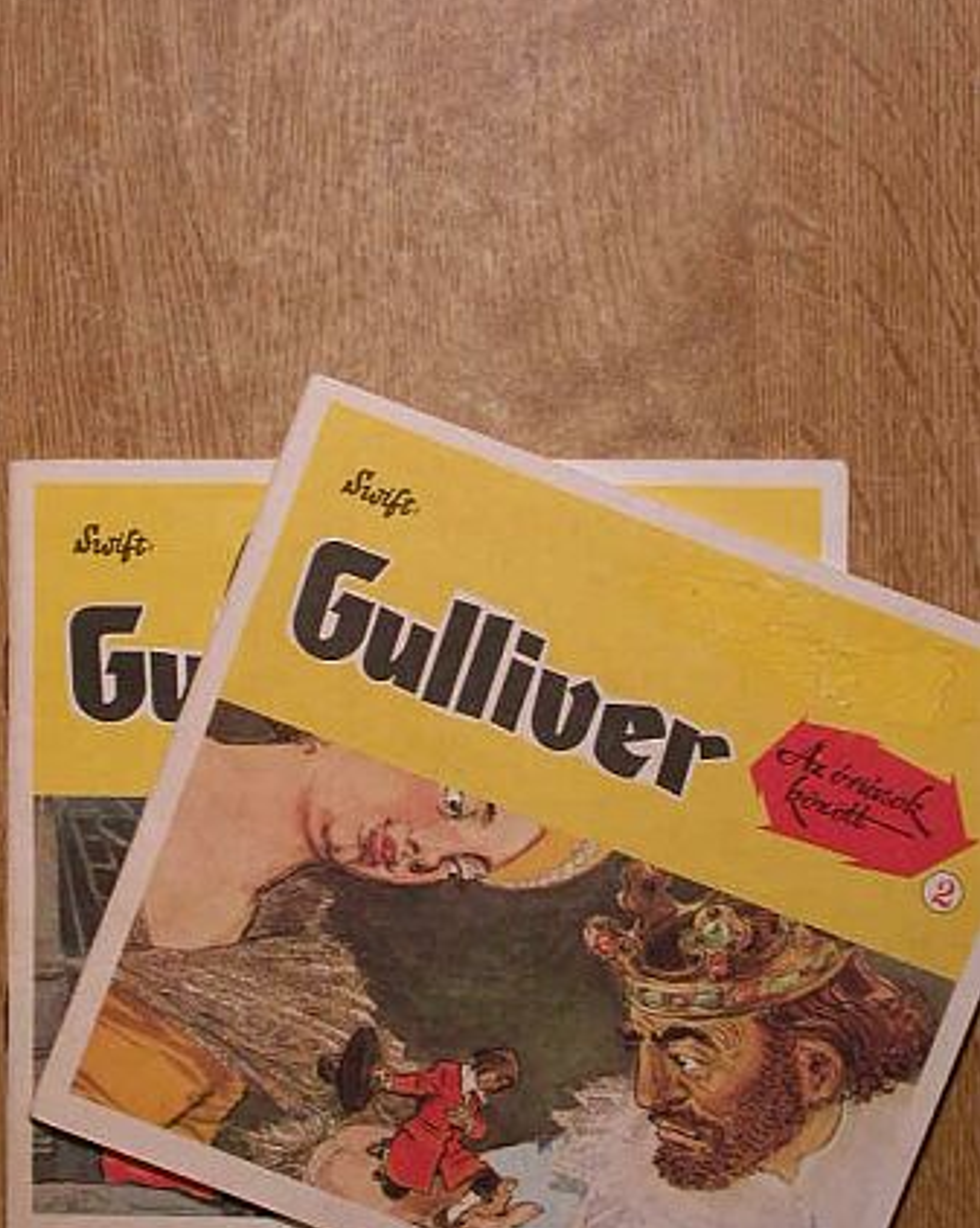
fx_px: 2359
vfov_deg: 29.2
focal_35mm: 65
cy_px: 636
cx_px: 489
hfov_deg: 23.5
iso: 100
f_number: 4
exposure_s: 1/146
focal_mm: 12.9
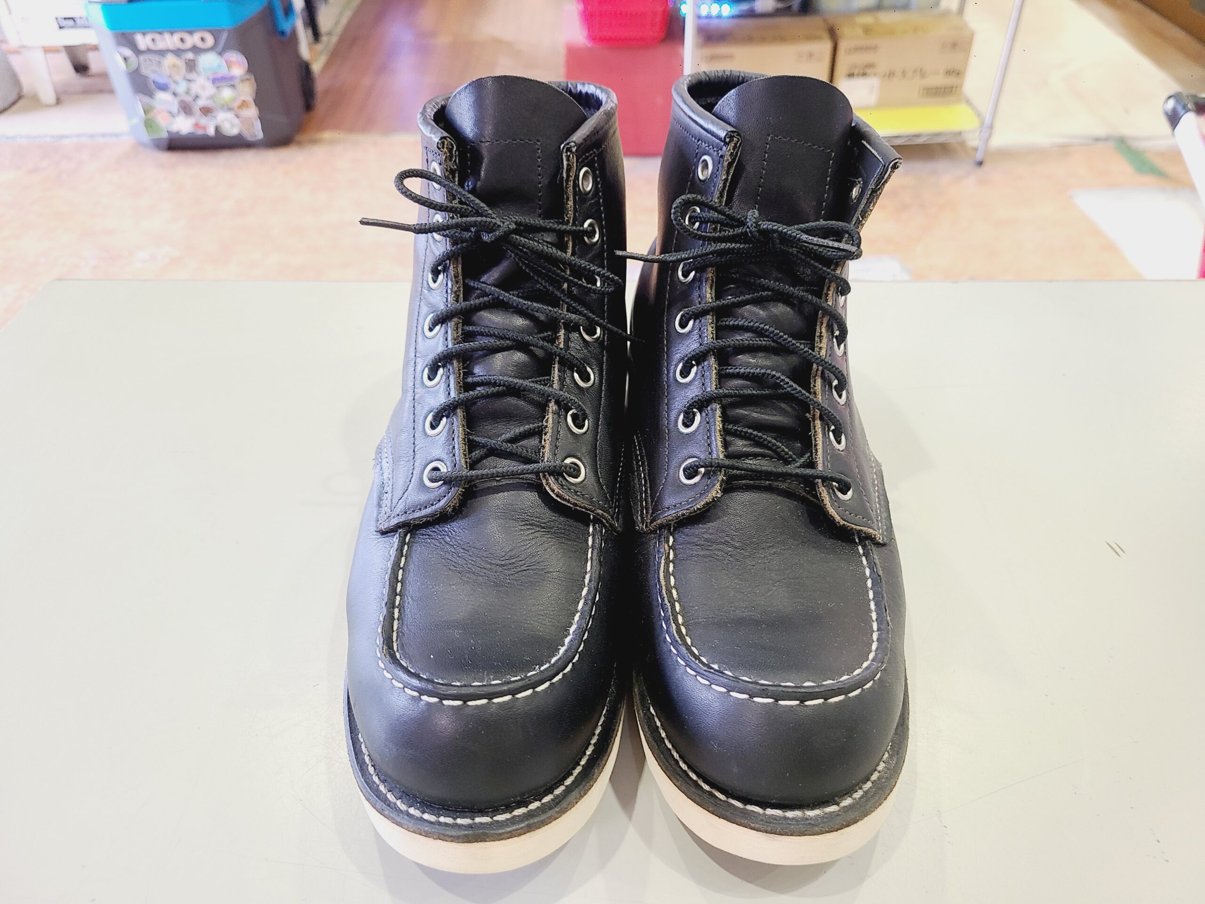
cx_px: 602
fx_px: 905
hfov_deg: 67.3
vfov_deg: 53.1
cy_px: 452
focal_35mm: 26
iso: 125
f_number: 1.8
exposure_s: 1/50
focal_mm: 5.4
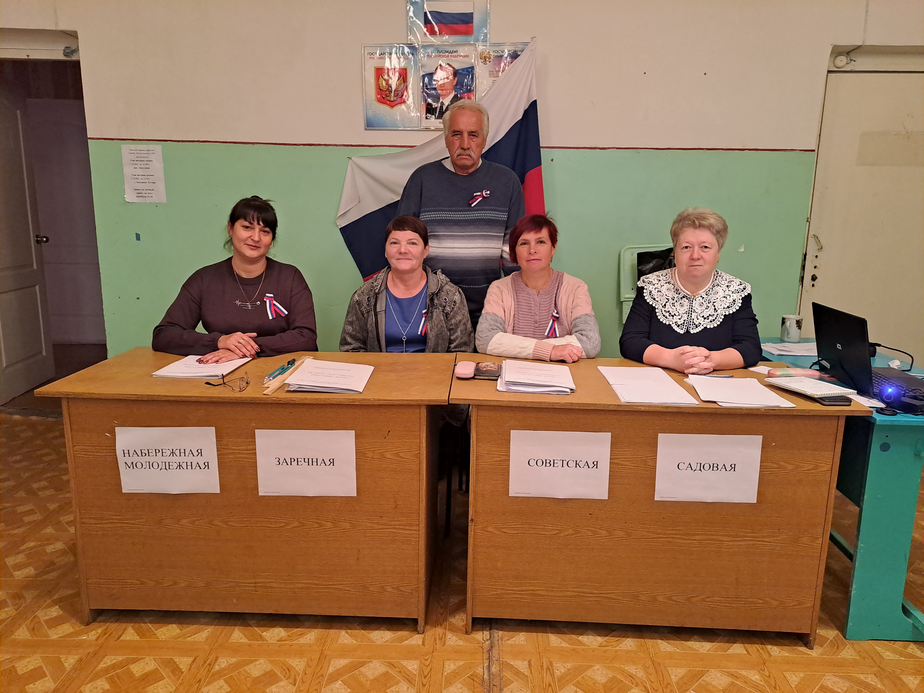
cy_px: 346
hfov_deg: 69.4
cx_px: 462
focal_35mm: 25
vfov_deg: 54.9
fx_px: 667
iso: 400
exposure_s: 1/25
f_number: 1.8
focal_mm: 4.65
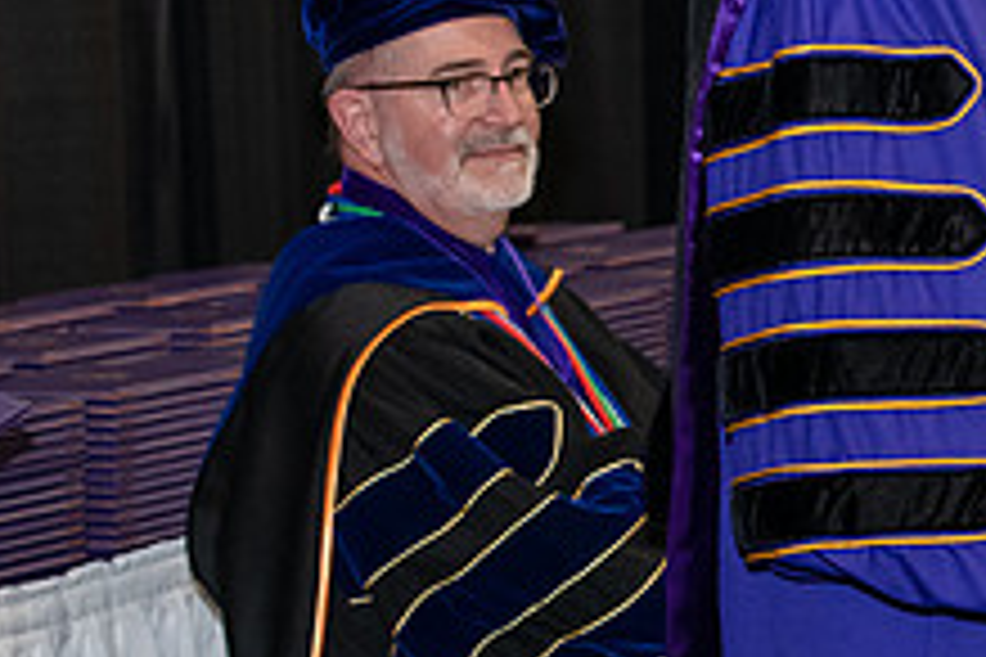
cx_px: 1252
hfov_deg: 10.9
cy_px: 110
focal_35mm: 185
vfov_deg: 7.4
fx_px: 5067
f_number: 5.6
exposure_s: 1/200
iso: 2500
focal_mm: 70
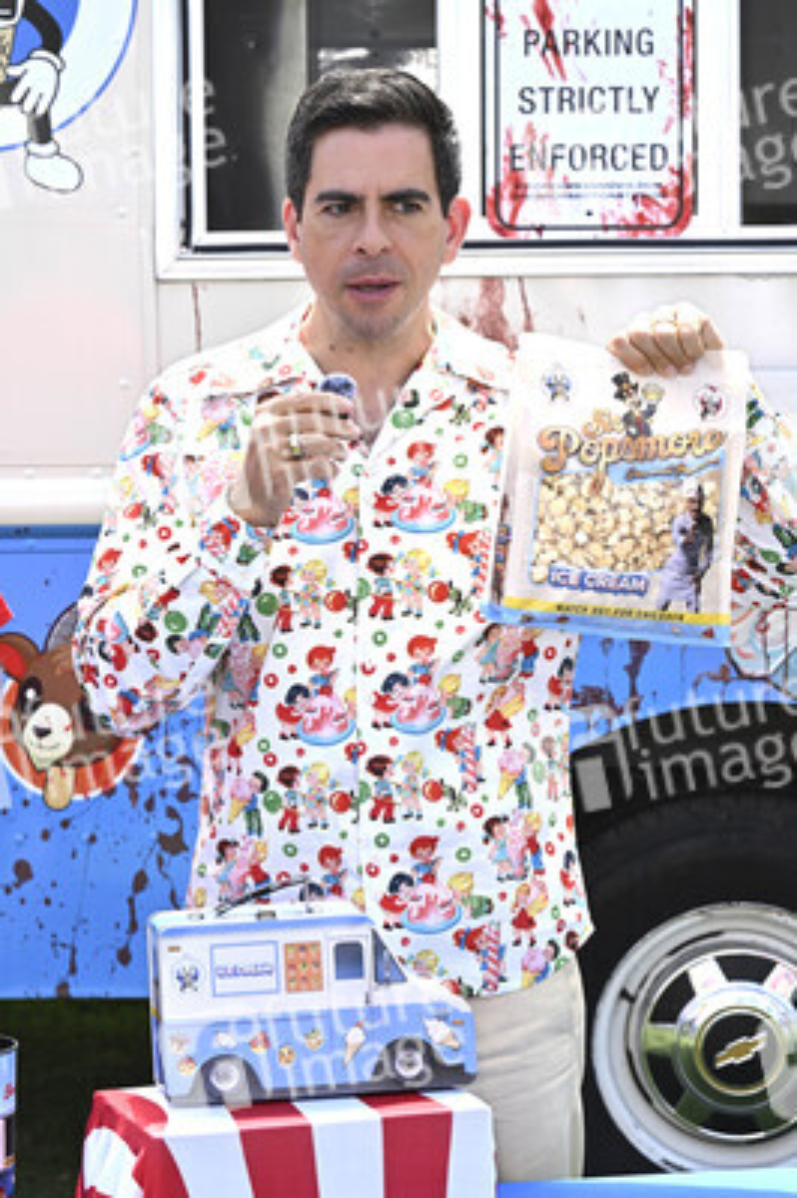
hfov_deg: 14.8
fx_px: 3060
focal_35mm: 92
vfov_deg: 22.2
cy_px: 599
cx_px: 398
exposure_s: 1/320
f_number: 10
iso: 640
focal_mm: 92
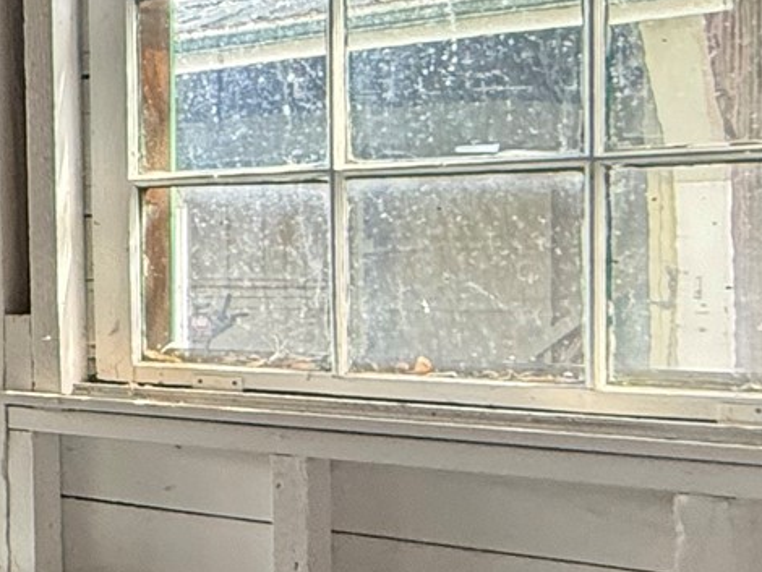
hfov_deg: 17.6
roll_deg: +1.0
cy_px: 279
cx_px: -872
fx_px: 1343
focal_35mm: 61
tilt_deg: -1.4
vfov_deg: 24.0
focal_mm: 2.22
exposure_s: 1/99
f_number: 2.2
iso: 320
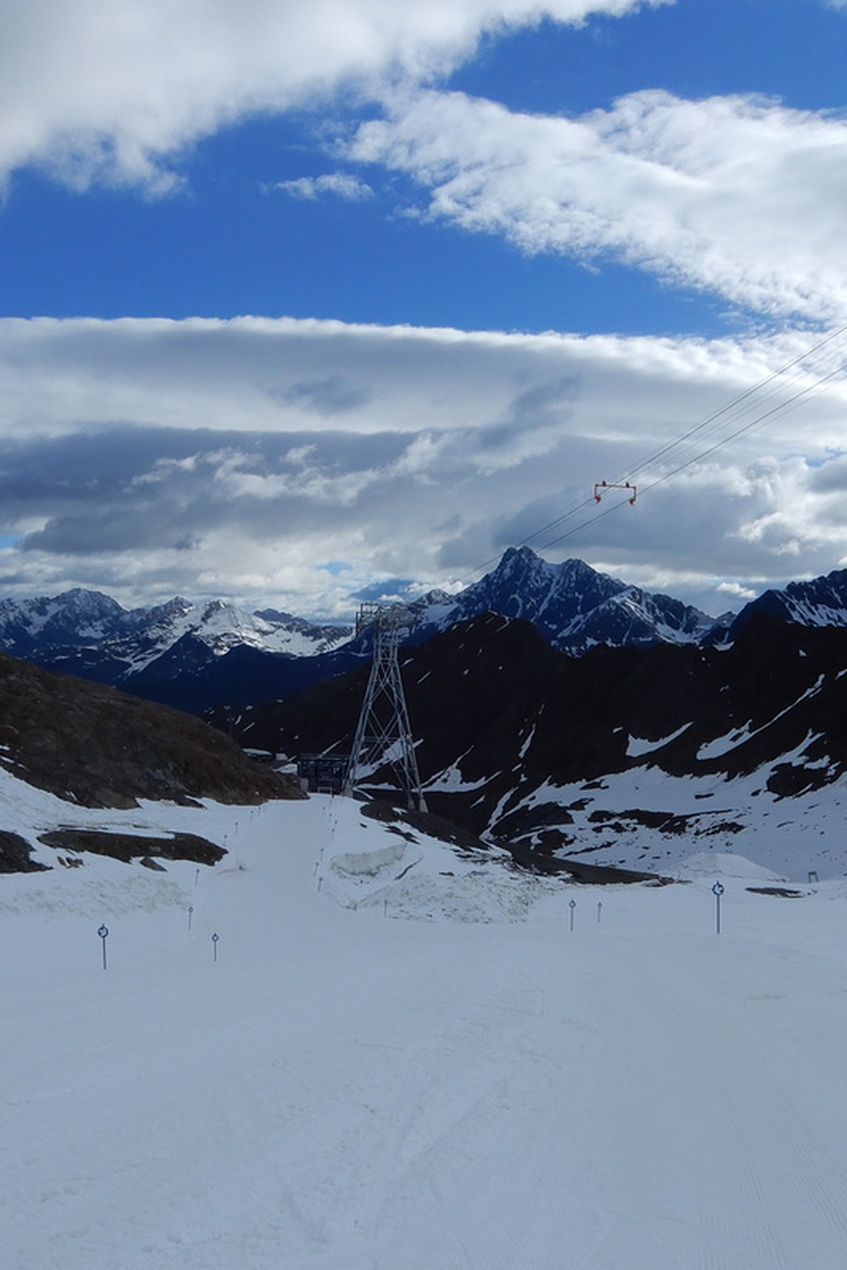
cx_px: 437
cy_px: 718
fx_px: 1411
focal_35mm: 40
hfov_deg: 33.4
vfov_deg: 48.3
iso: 80
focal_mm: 4.3
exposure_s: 1/1600
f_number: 4.5
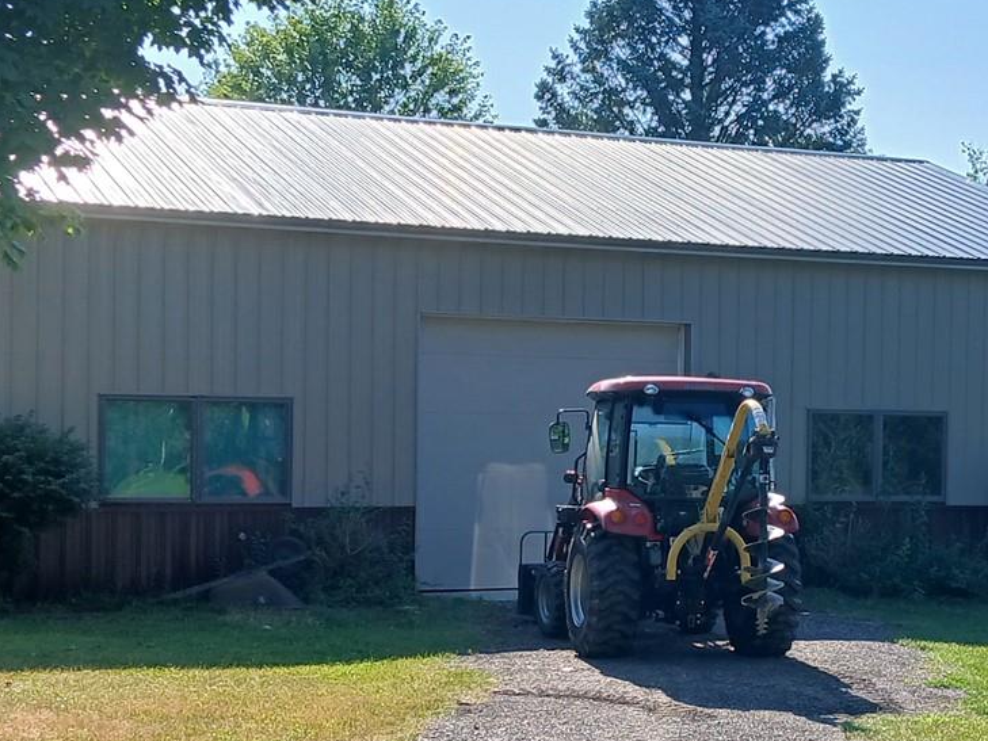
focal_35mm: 73
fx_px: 2084
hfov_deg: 26.4
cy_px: 523
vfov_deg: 20.1
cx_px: 707
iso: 20
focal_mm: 3.98
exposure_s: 1/607
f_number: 1.8
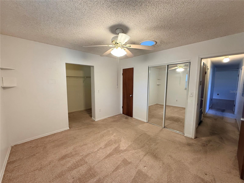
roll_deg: +0.0
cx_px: 122
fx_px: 99
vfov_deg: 85.7
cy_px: 92
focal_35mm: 14
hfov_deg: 102.1
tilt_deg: -5.0
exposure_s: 1/60
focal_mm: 2.22
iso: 200
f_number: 2.2
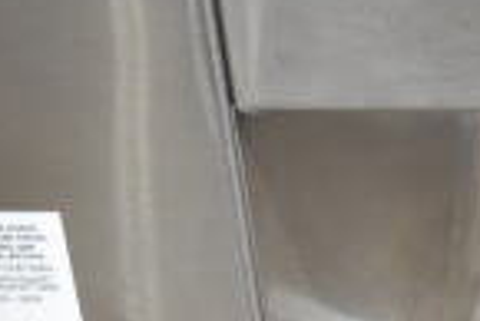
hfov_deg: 12.6
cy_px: 495
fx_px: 1937
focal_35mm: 145
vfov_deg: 9.2
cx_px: 924
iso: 1600
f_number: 4.5
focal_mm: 23
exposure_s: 1/80
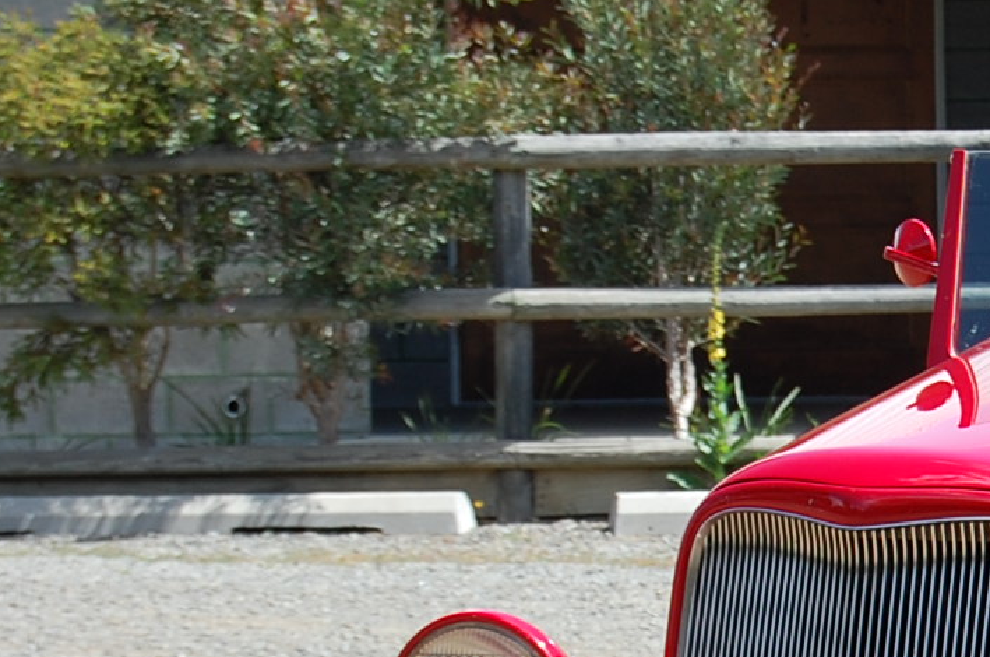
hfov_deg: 7.7
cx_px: 1387
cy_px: 639
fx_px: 7208
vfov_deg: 5.2
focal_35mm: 263
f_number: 8
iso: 200
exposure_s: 1/250
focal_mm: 55
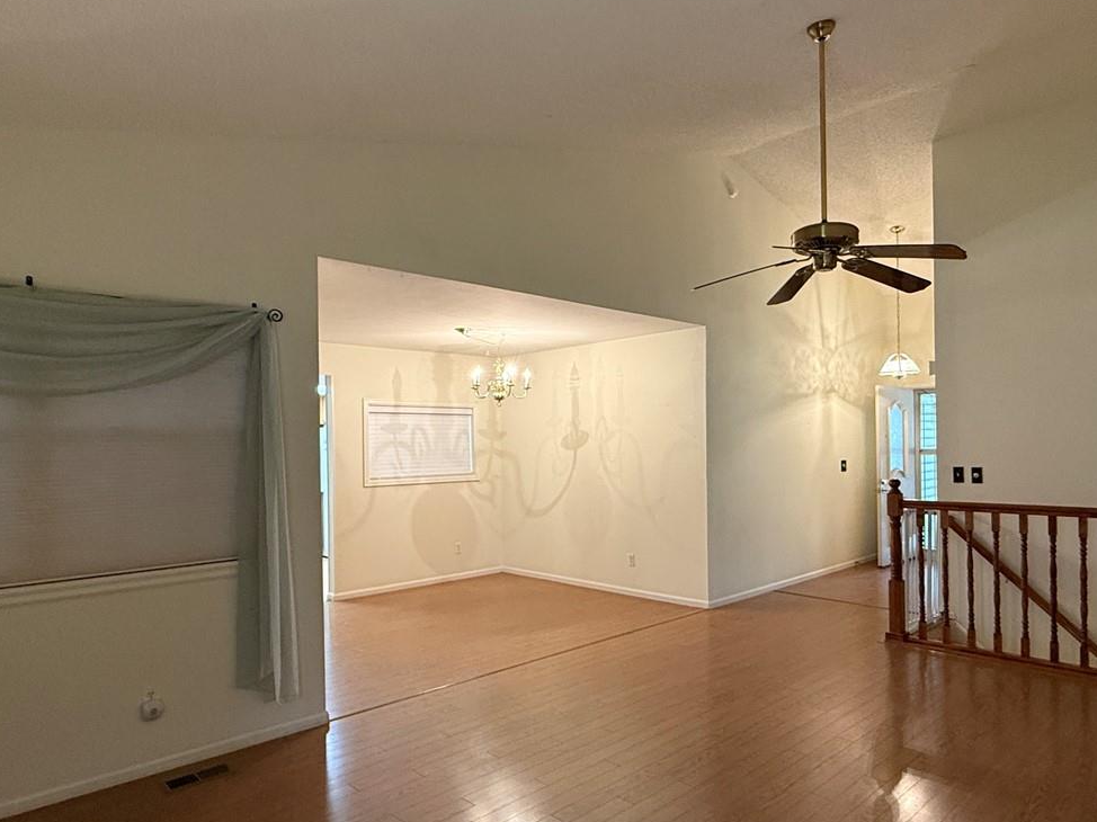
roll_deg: +0.4
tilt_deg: +0.8
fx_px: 729
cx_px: 588
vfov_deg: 58.8
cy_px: 443
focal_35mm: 23
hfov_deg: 73.8
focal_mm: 2.22
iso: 250
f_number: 2.2
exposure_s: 1/60
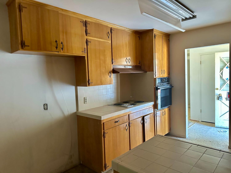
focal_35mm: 24
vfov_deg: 56.8
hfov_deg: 71.6
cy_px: 86
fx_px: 160
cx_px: 116
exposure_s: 1/46
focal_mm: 6.86
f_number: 1.78
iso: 1000
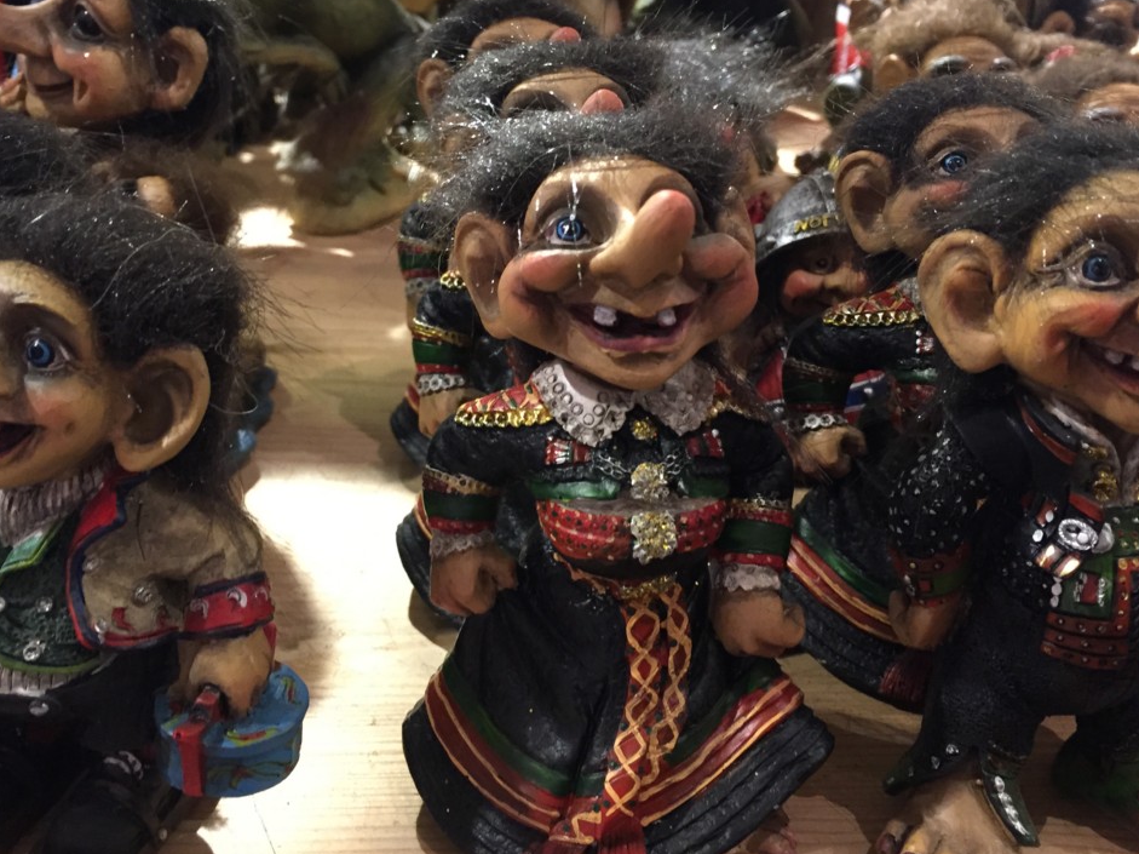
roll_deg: -4.0
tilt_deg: -25.9
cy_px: 377
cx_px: 566
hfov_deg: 50.2
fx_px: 1217
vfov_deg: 38.6
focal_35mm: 37
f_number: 2.2
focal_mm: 4.15
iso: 250
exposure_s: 1/24
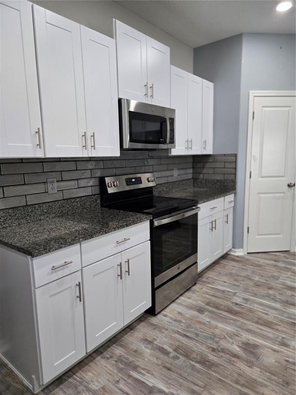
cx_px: 148
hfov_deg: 58.9
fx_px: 262
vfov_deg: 73.9
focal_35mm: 23
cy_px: 198
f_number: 1.8
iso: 200
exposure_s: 1/120
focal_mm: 5.4
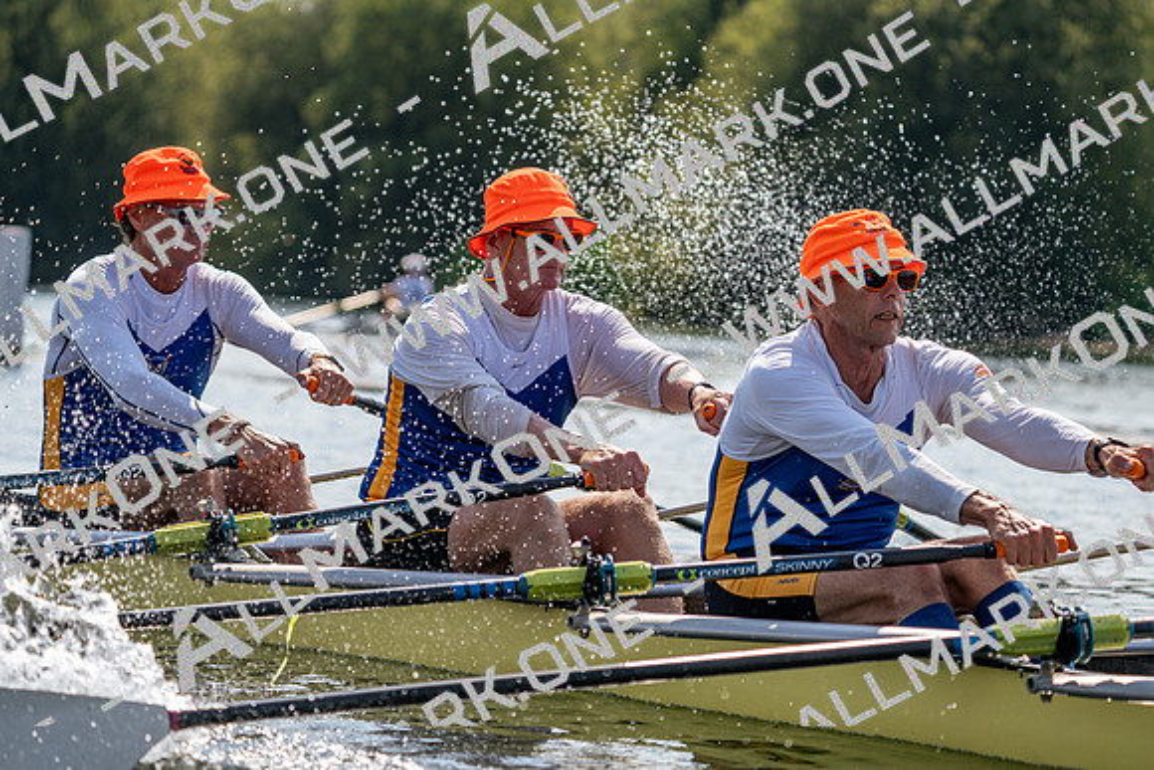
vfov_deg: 6.9
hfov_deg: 10.3
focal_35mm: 200
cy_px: 385
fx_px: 6412
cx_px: 577
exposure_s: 1/1600
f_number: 5.6
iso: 200
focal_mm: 200
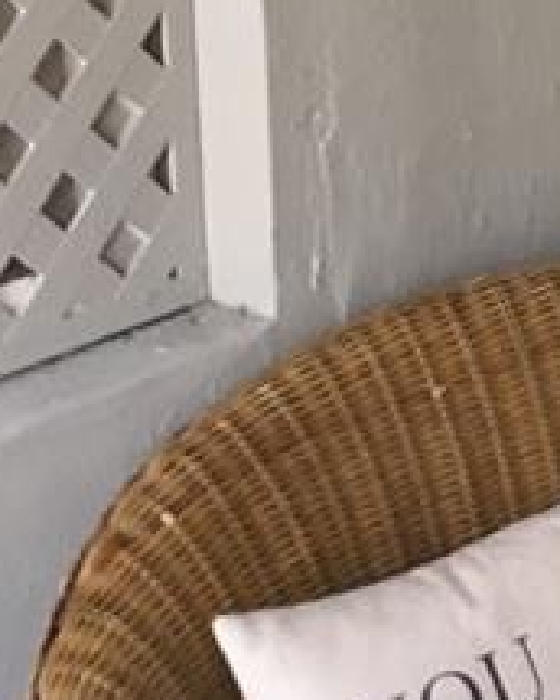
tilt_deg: -16.2
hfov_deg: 9.2
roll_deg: +0.2
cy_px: -65
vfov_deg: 12.0
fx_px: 3273
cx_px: 1130
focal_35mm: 158
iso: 64
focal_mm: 4.15
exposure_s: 1/30
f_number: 2.2
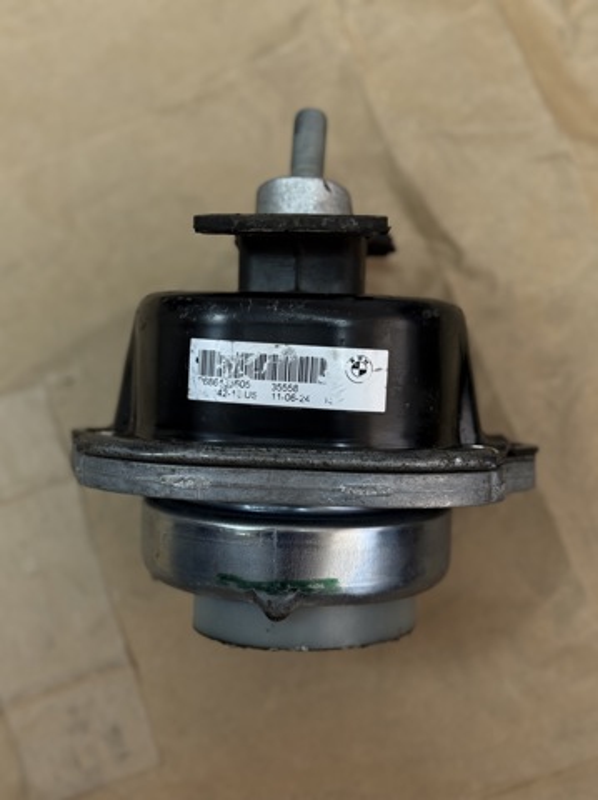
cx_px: 299
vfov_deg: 39.7
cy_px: 400
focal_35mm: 48
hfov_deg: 30.2
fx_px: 1108
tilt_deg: -79.1
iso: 100
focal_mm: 6.76
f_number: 1.78
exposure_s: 1/50
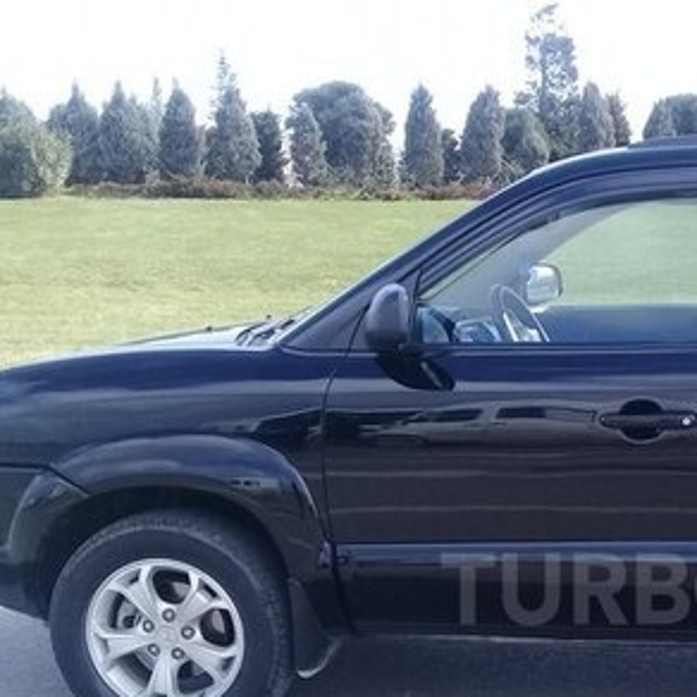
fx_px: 1412
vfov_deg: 27.0
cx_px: 685
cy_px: 588
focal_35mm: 62
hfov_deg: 26.4
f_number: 2.2
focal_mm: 3.3
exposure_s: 1/492
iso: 50
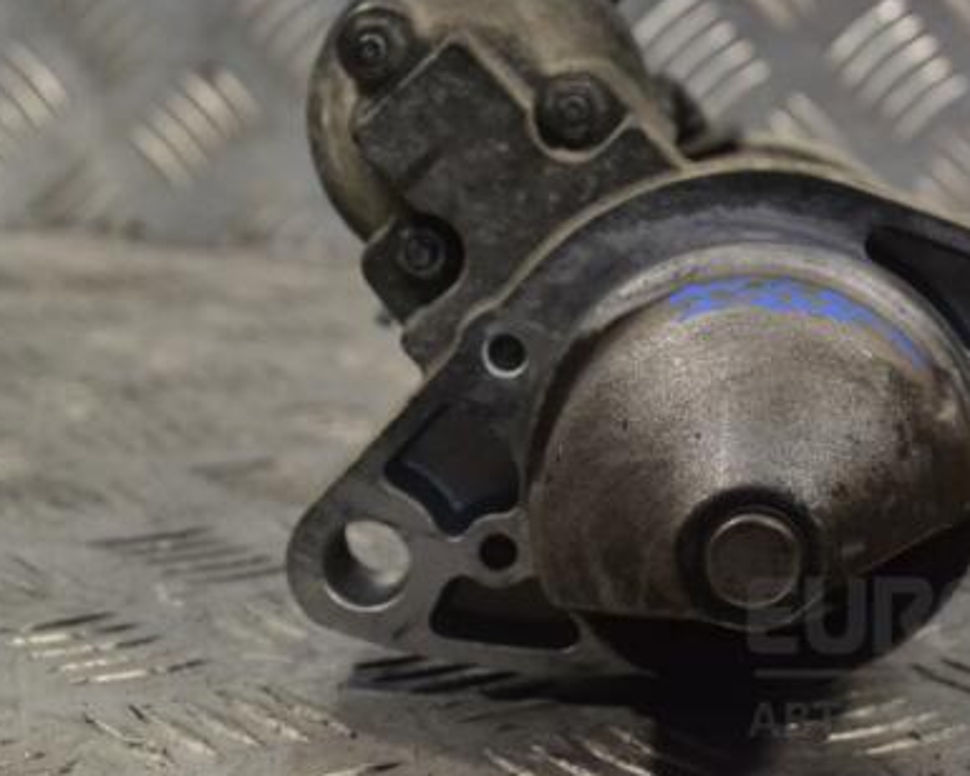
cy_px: 280
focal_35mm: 99
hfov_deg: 19.3
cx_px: 700
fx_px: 2834
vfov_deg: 15.6
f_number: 8
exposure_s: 1/250
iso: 3200
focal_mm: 45
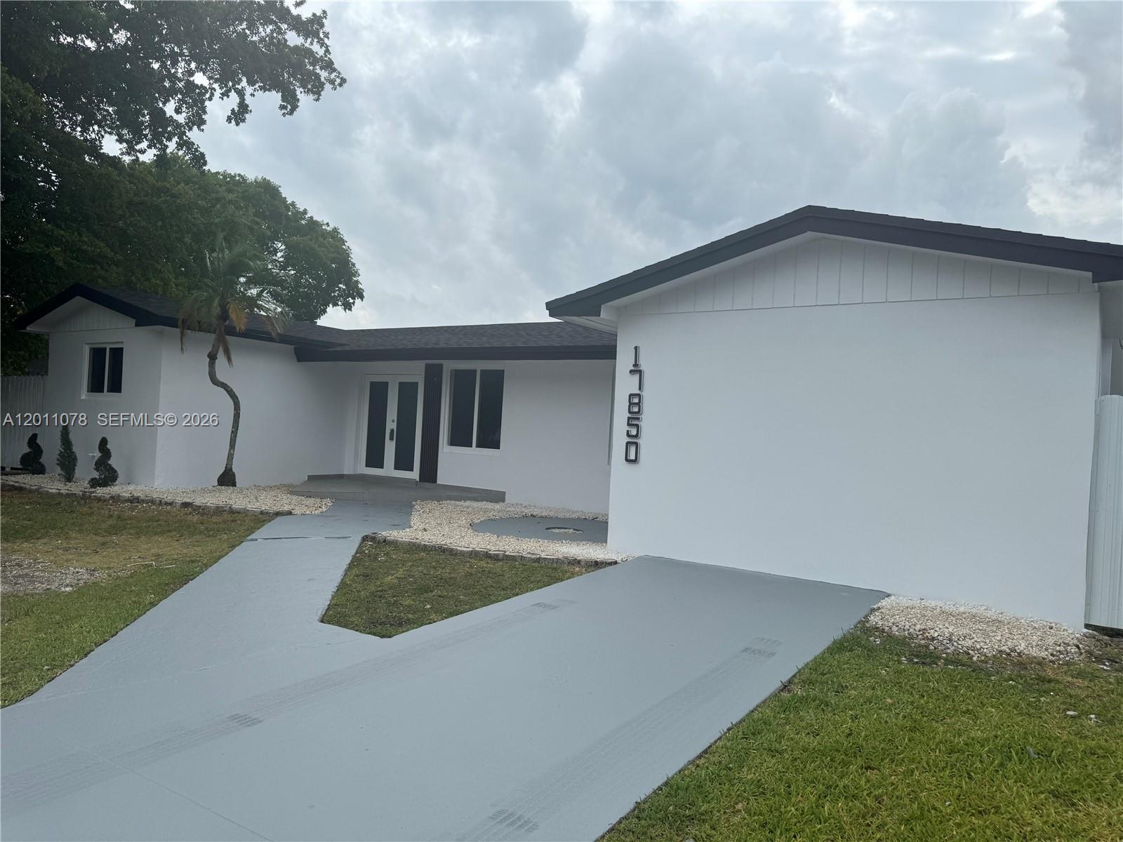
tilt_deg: +0.3
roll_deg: -3.6
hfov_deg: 71.6
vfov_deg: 56.8
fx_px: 779
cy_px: 421
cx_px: 562
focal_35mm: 24
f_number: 1.78
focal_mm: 6.76
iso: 80
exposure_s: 1/4310
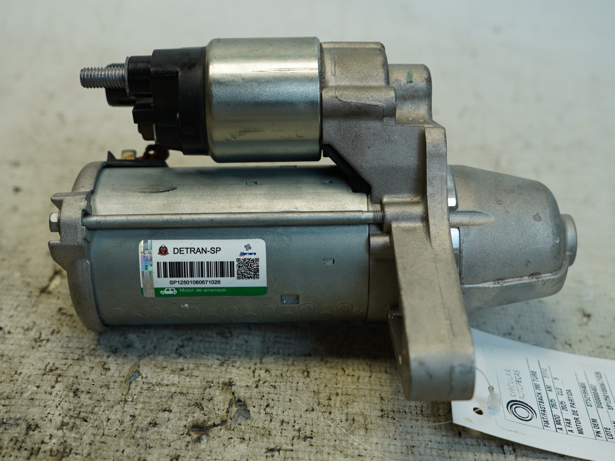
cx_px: 317
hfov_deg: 38.9
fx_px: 870
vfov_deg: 29.7
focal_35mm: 49
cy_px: 231
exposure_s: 1/60
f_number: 4
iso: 125
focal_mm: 30
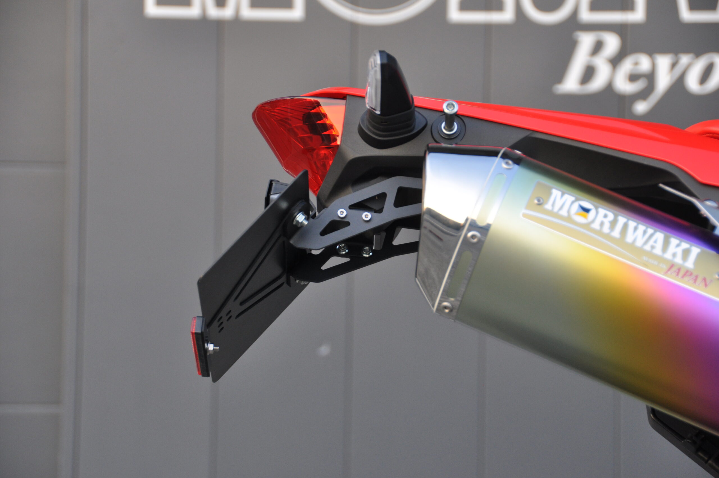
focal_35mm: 123
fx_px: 2453
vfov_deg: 11.1
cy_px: 239
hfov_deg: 16.7
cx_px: 360
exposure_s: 1/100
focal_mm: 82
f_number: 5
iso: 400
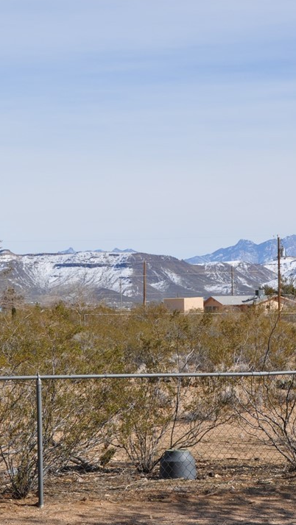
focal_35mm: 110
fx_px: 1534
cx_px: 199
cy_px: 262
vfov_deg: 19.5
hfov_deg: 11.0
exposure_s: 1/500
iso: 200
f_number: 11
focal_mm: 46
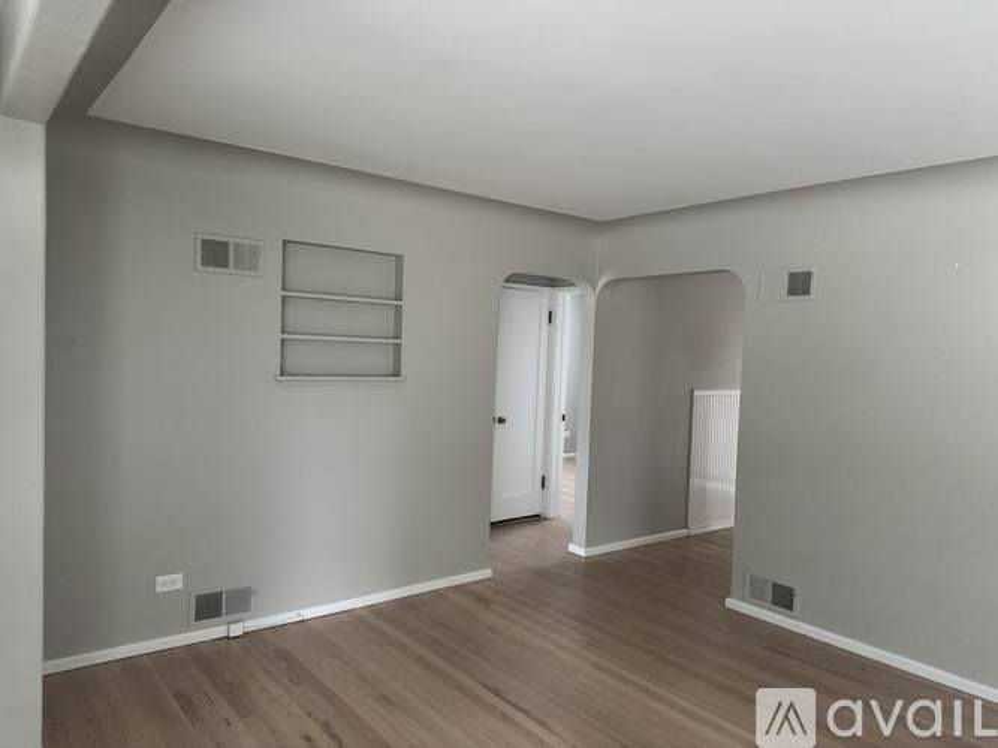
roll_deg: -3.1
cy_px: 374
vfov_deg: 56.8
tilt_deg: -2.3
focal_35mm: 24
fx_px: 692
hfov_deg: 71.6
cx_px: 499
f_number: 1.78
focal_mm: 6.76
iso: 320
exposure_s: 1/60
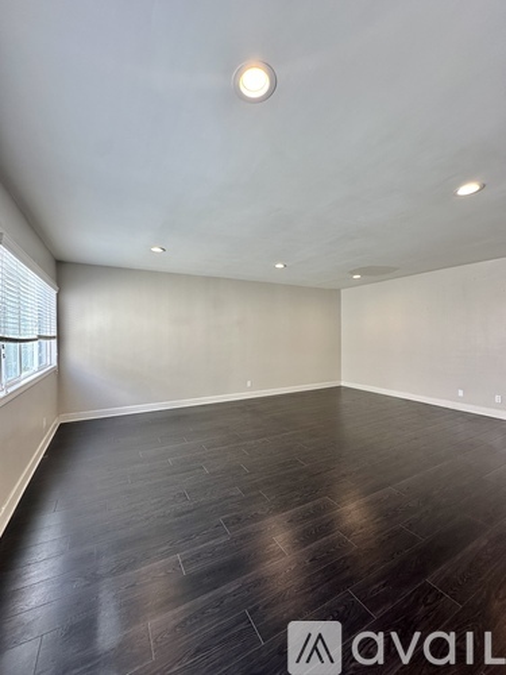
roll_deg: +0.2
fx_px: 273
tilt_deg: +0.3
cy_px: 338
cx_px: 253
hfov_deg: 85.7
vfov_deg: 102.1
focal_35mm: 14
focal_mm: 2.22
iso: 64
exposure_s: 1/120
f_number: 2.2
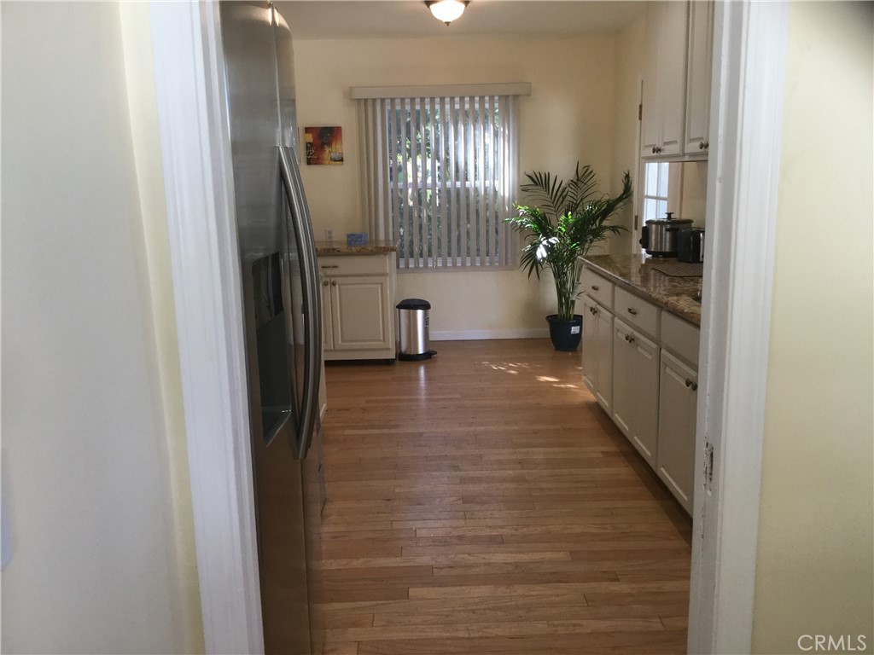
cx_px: 437
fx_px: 783
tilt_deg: -8.8
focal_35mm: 31
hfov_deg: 58.4
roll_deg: +1.0
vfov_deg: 45.4
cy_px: 328
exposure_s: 1/30
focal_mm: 3.3
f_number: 2.4
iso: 32
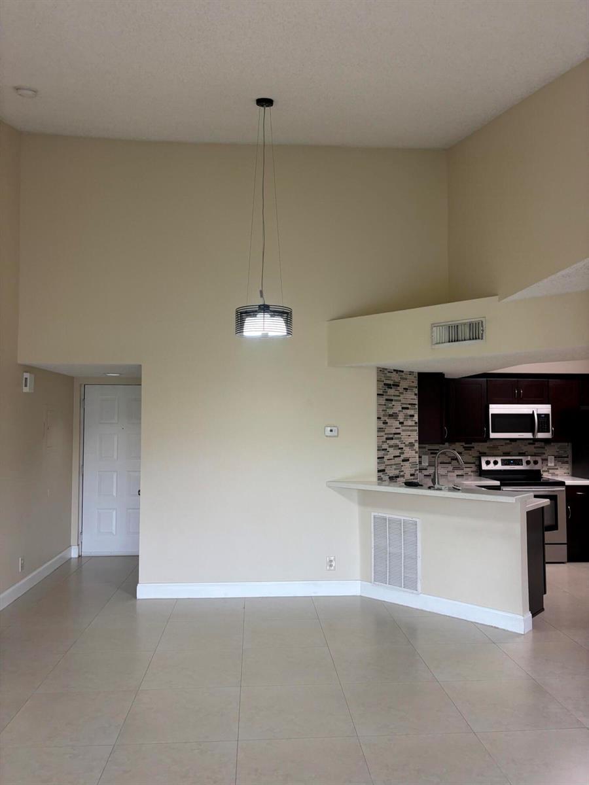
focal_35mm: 26
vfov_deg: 67.3
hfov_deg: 53.1
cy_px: 392
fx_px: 590
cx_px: 294
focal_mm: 5.96
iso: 100
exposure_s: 1/120
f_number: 1.6
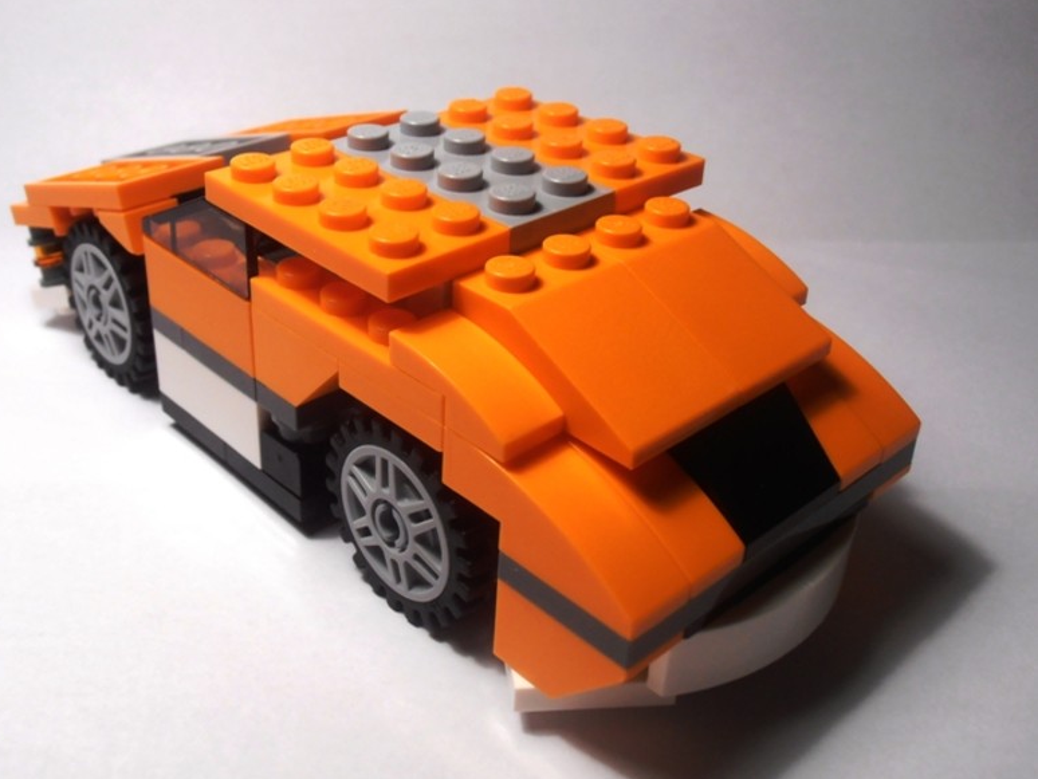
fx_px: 1290
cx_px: 436
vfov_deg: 33.6
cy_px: 336
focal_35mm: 43
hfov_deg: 43.7
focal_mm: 6.61
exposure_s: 1/80
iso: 80
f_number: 3.9
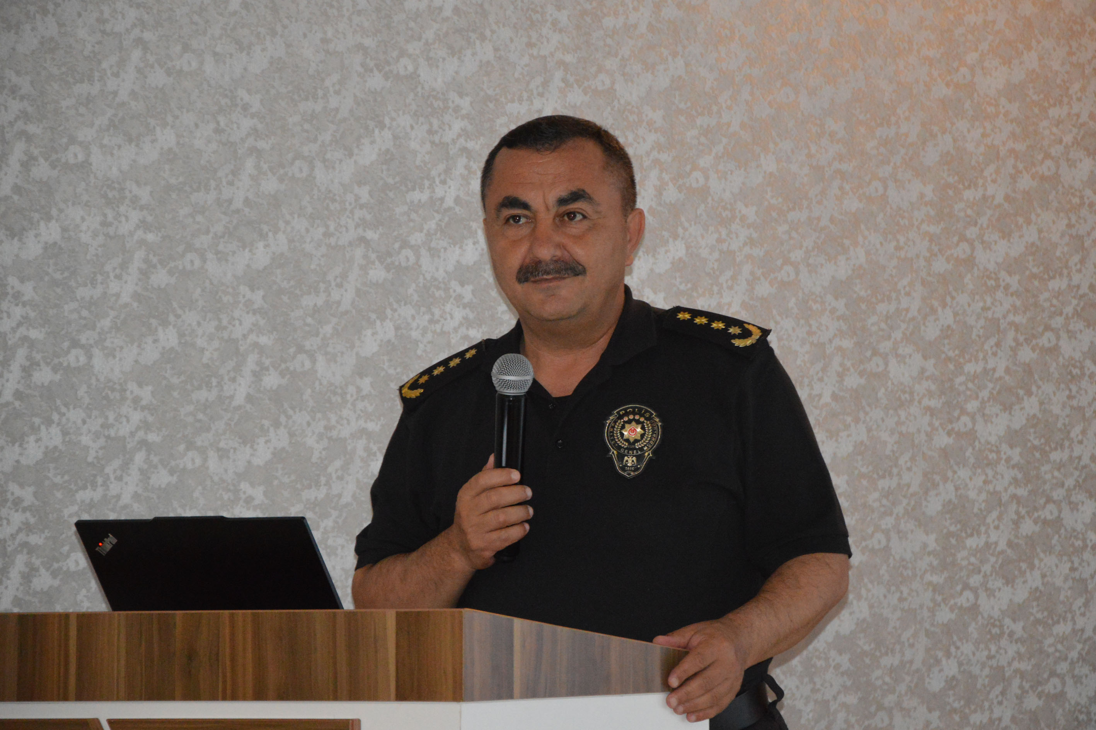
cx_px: 548
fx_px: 4795
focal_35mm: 158
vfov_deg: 8.7
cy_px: 365
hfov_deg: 13.0
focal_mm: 105
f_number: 5.6
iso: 3200
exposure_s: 1/60
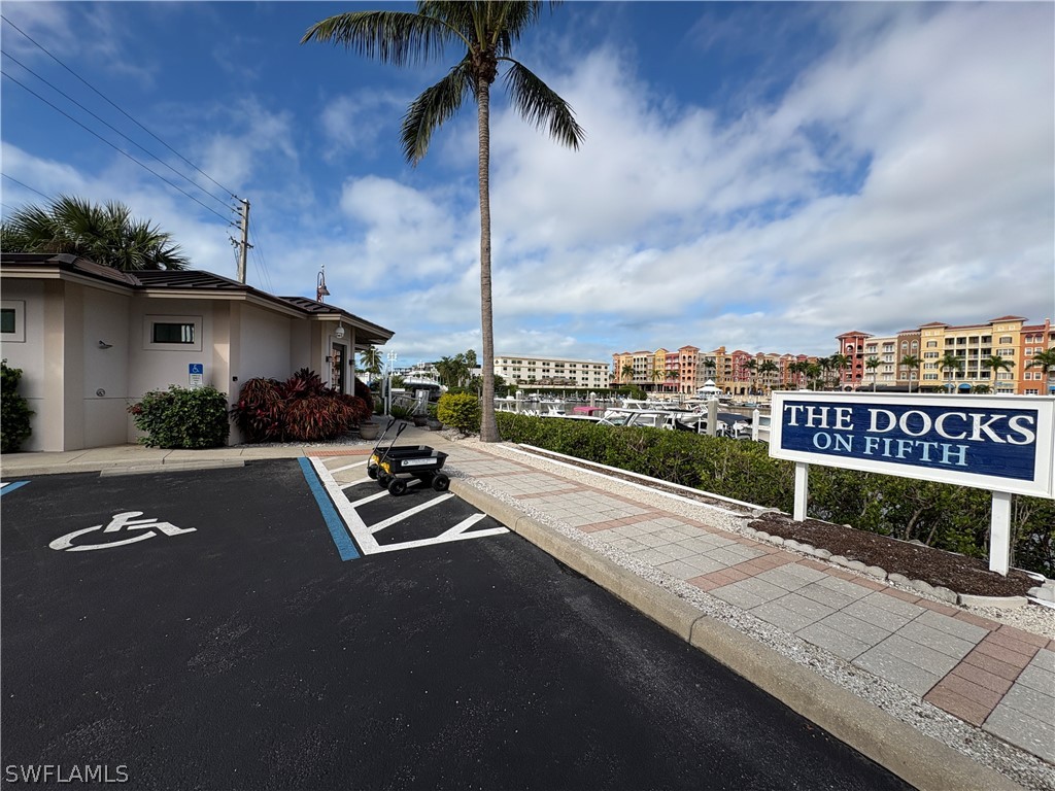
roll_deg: +0.2
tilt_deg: +0.1
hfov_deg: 102.1
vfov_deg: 85.7
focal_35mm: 14
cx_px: 528
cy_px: 396
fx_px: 427
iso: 50
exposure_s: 1/2584
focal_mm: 2.22
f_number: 2.2
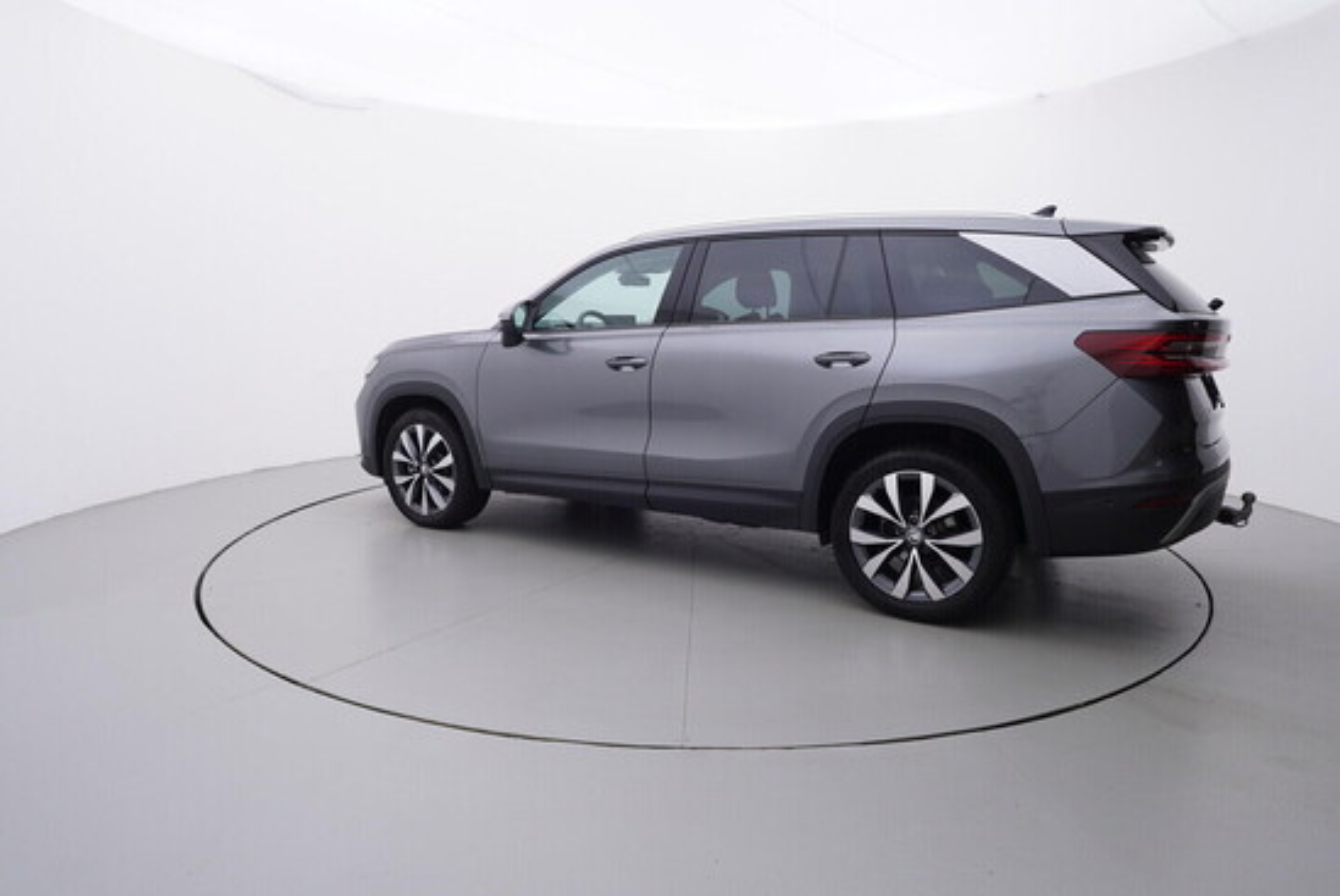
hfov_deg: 77.3
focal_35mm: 22
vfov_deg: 56.2
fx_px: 838
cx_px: 670
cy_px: 448
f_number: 5
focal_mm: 15
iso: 200
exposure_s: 1/80
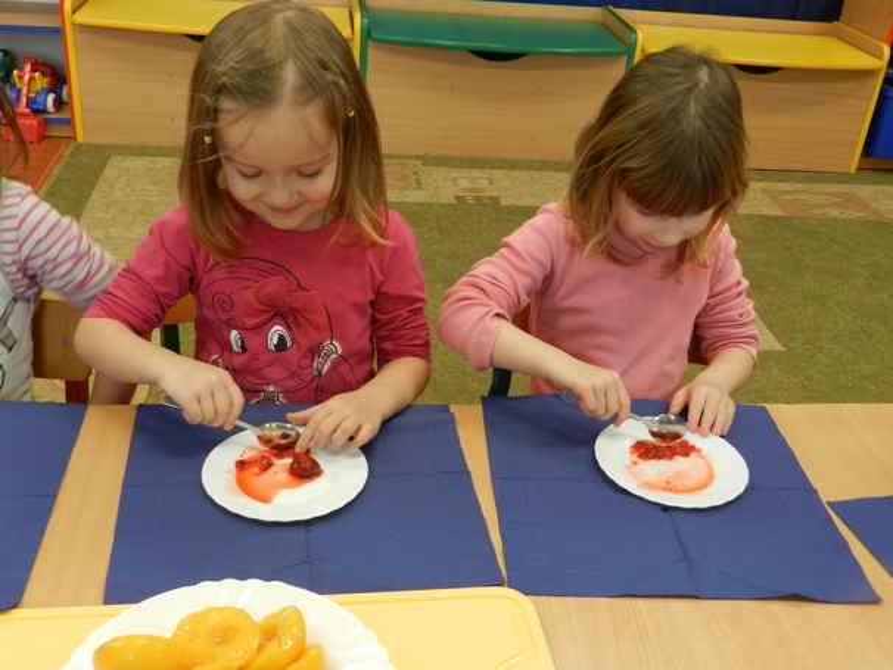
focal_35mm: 38
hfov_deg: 49.0
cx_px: 446
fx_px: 981
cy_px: 335
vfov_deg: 37.7
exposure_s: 1/40
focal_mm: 6.7
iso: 400
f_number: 4
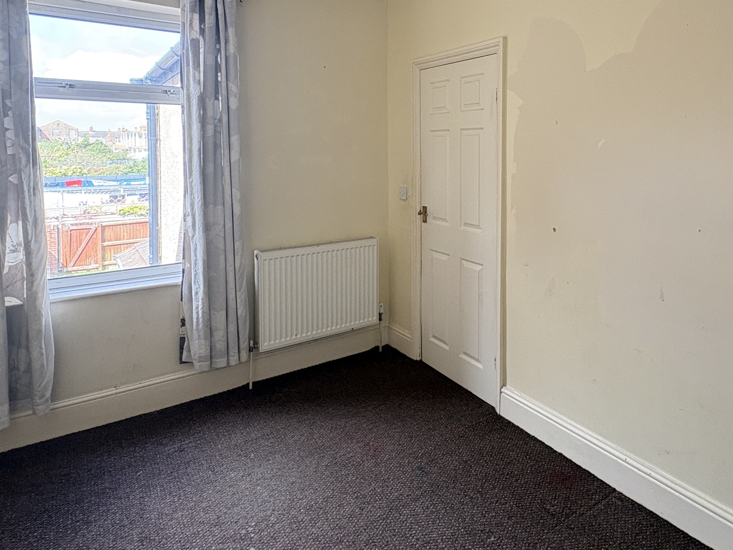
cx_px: 454
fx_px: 487
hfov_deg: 72.8
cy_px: 163
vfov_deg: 57.0
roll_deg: -0.2
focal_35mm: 23
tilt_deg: -1.6
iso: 250
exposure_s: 1/75
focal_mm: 2.22
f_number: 2.2
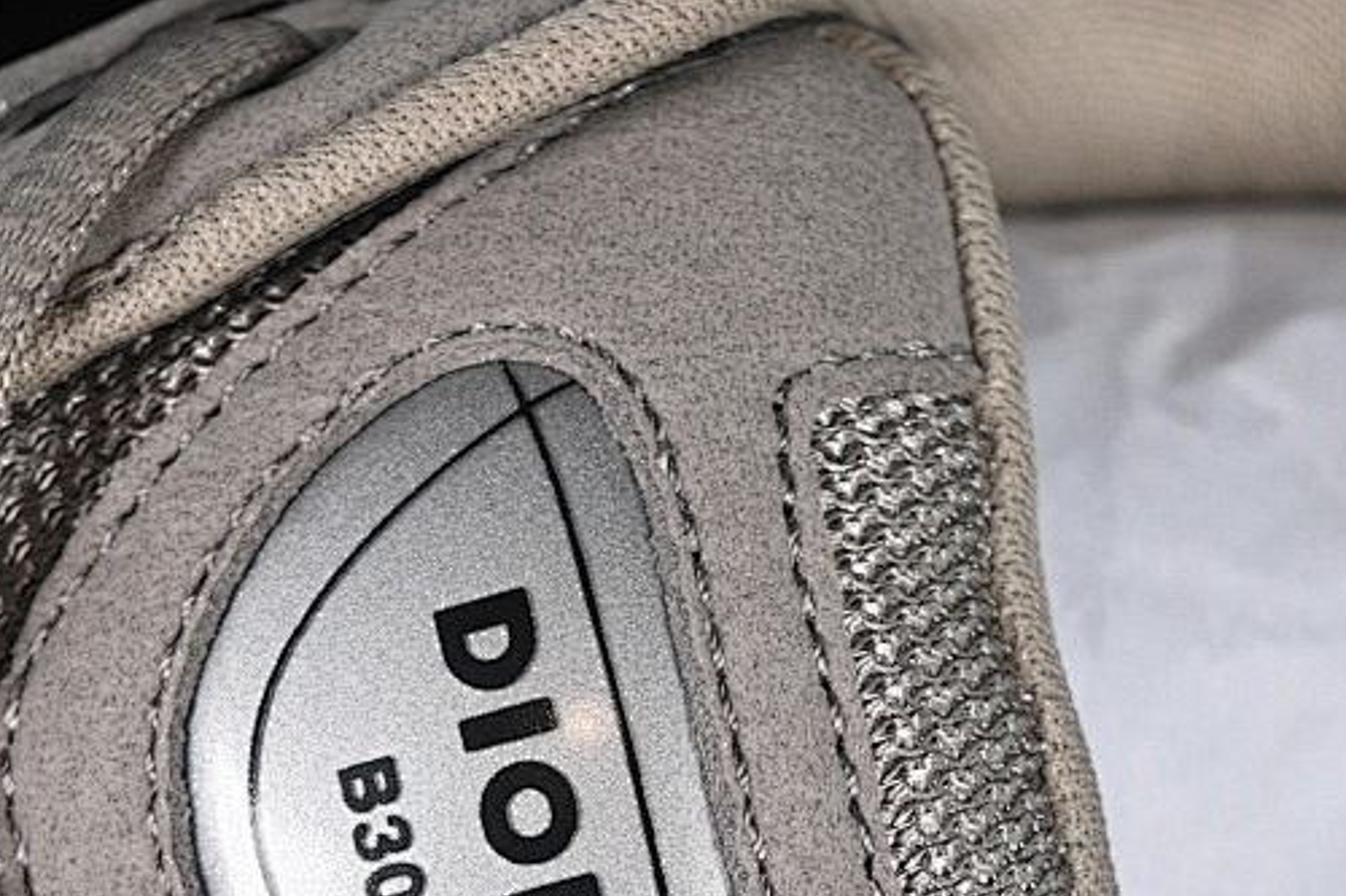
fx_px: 6055
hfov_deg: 12.7
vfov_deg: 8.4
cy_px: 896
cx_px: 509
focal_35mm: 162
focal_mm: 50
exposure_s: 1/60
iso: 160
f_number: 6.3
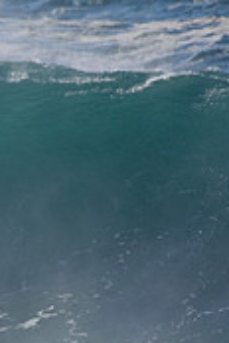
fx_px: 23900
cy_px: 245
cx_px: -268
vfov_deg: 0.8
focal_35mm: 2505
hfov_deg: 0.5
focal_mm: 500
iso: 320
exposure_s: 1/2000
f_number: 5.6
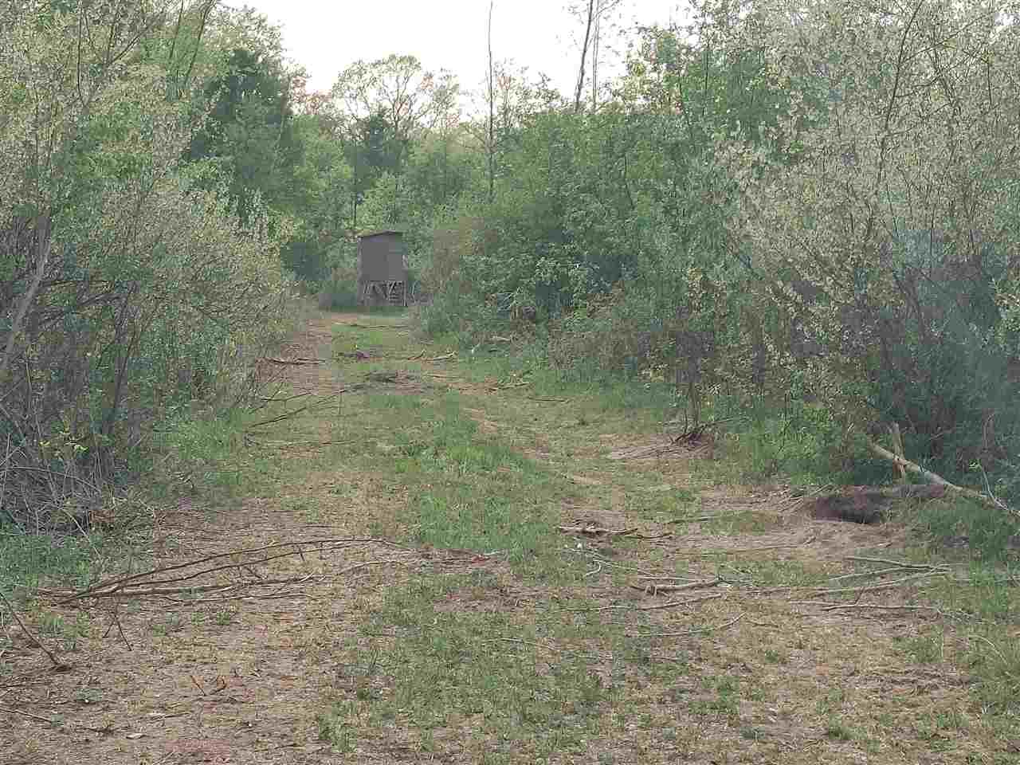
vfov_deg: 16.8
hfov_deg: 22.3
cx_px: 510
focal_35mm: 88
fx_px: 2593
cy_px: 382
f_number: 1.8
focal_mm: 4.81
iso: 50
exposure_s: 1/362
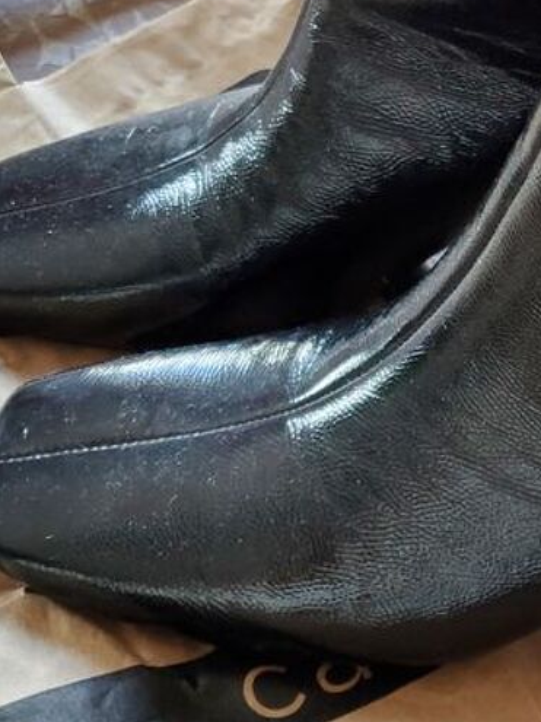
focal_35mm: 70
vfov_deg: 27.6
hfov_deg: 20.3
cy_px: 225
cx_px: 540
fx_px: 1459
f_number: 1.5
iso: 200
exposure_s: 1/40
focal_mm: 4.3
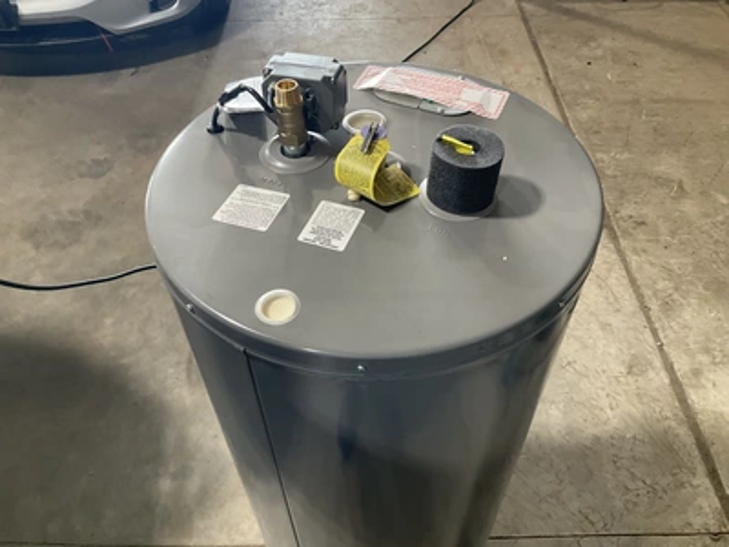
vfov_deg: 48.2
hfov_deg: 61.7
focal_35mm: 29
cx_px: 364
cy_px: 274
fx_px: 611
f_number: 1.8
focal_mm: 3
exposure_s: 1/60
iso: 125
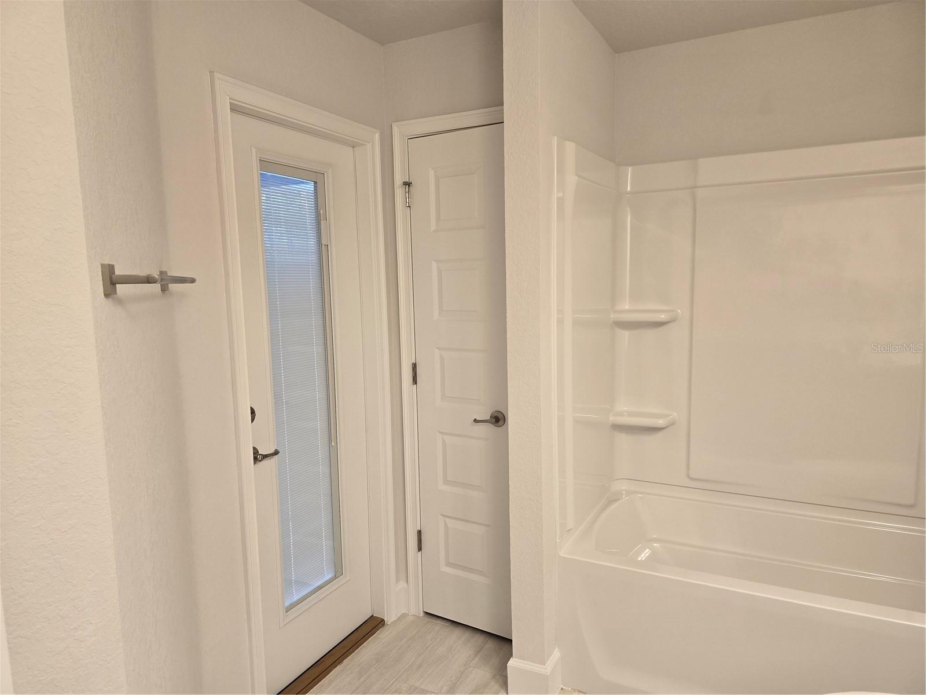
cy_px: 348
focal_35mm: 23
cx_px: 463
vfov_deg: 58.9
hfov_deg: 73.9
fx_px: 615
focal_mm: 6.3
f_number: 1.7
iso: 160
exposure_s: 1/120
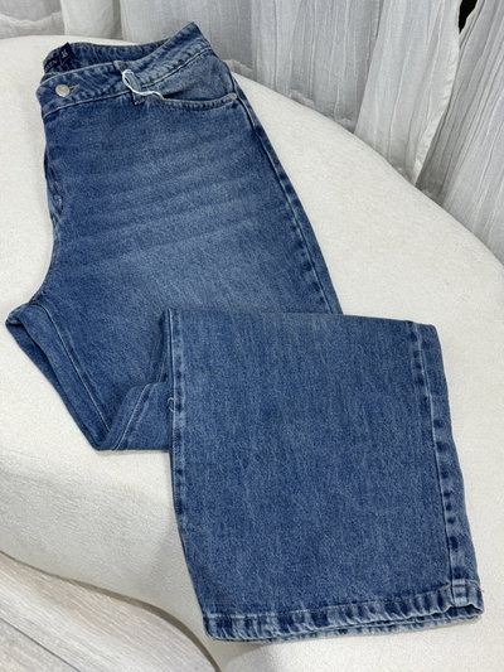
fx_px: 931
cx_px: 252
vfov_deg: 39.6
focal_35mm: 48
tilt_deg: -61.7
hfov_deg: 30.3
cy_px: 336
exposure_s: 1/50
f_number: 1.78
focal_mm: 6.76
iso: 100
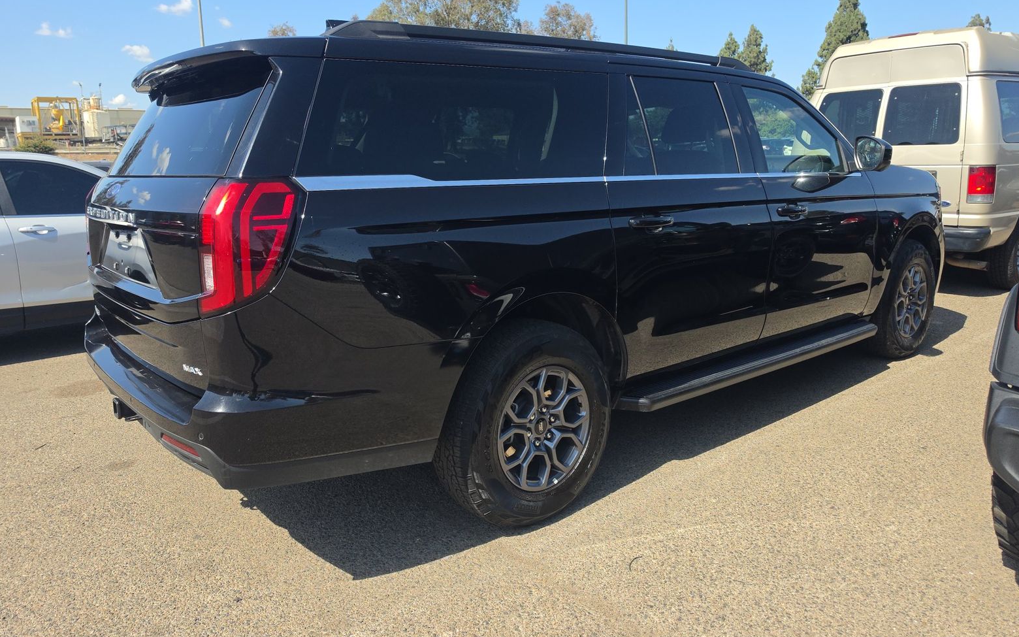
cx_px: 501
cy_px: 282
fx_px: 694
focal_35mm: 25
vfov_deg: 49.2
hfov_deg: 72.5
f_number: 1.4
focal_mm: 6.5
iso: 63
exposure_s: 1/3390
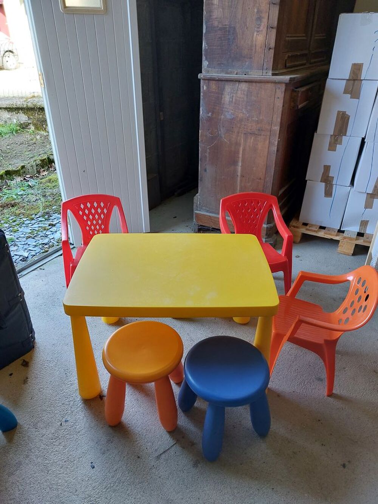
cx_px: 189
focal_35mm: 25
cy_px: 252
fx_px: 364
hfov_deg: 54.9
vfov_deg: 69.4
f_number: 1.8
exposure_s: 1/60
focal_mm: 5.23
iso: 80
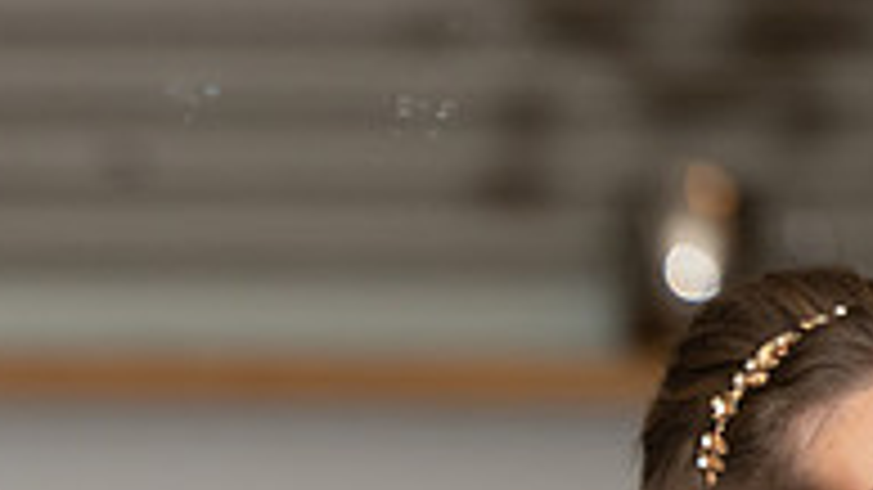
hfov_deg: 3.5
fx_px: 14140
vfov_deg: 2.0
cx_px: 50
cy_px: 856
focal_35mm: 611
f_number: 2.8
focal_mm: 195
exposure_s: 1/160
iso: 400
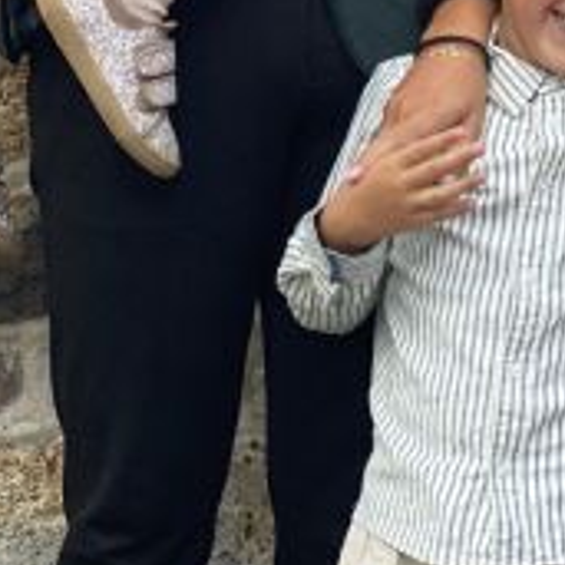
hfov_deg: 10.8
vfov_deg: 10.4
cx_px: 436
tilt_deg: +9.7
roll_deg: -1.5
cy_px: -354
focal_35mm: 161
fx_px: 2973
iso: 20
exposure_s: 1/311
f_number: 2
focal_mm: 6
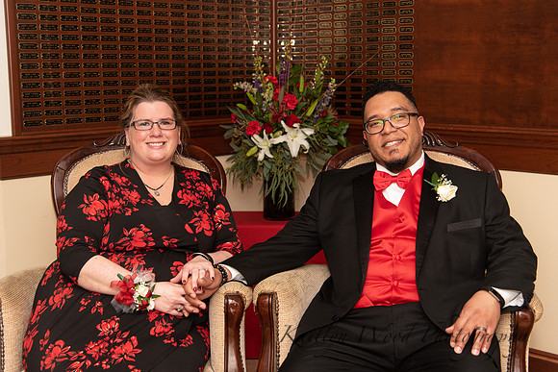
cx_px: 279
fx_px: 775
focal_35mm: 50
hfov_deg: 39.6
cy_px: 186
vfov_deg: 27.0
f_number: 4
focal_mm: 50
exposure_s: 1/200
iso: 800
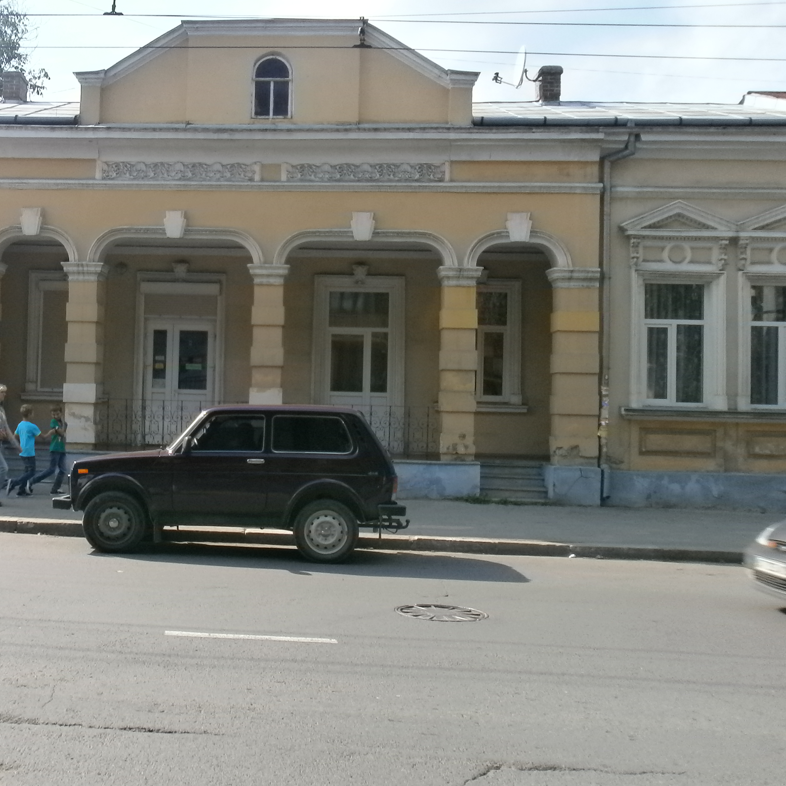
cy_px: 355
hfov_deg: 42.9
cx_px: 226
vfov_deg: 43.8
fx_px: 976
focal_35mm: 38
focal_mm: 4.8
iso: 100
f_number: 10
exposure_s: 1/100
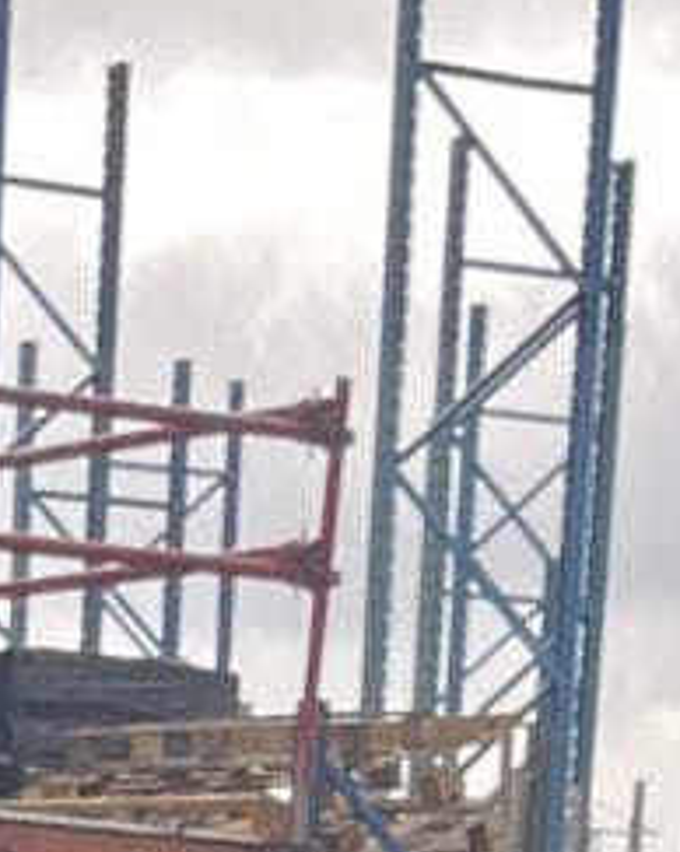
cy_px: 3040
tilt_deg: -19.0
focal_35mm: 214
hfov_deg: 7.1
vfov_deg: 7.3
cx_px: -263
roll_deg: -1.6
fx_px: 5390
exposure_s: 1/454
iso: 50
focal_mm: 5.1
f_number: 1.6
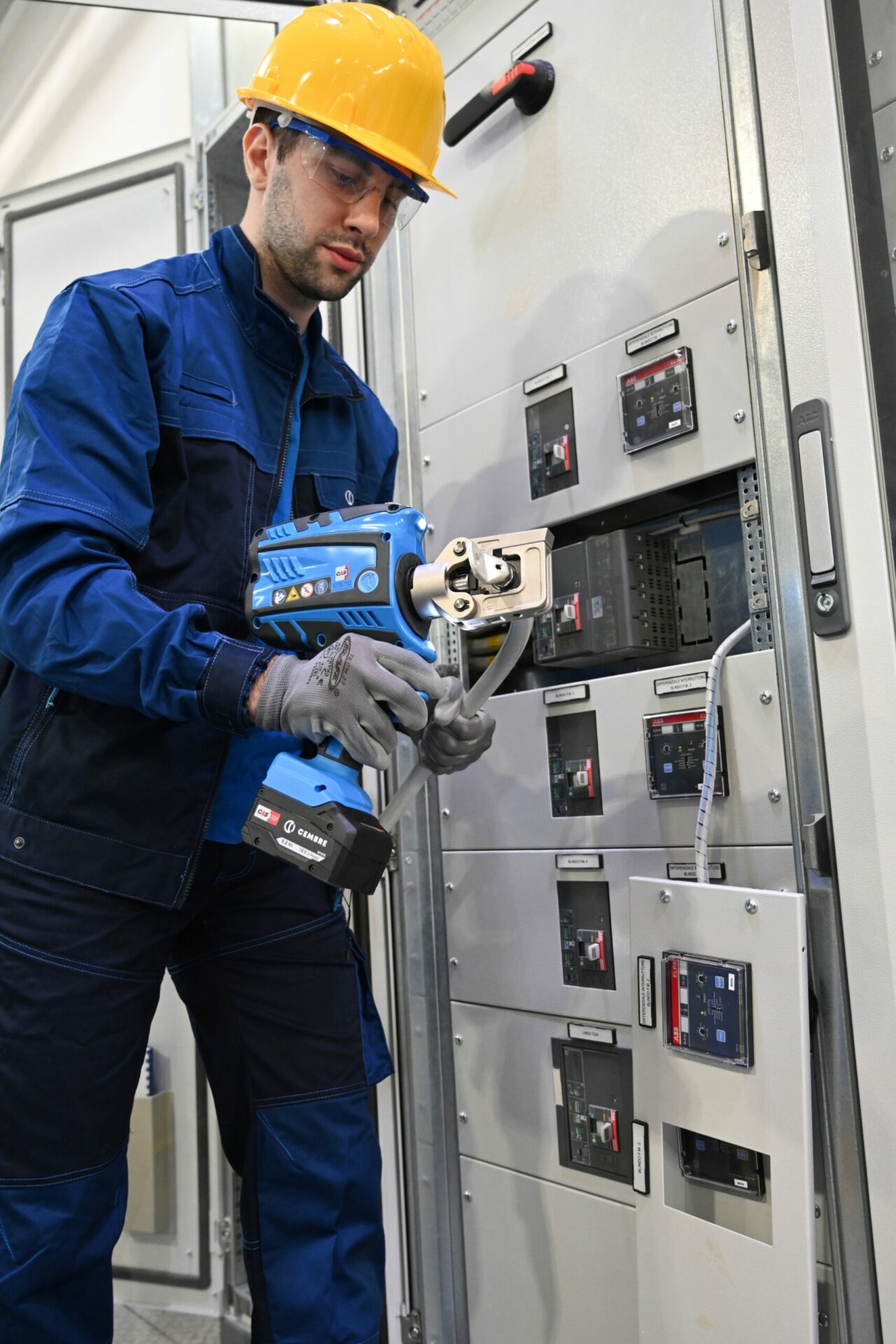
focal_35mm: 29
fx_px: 1083
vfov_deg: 63.7
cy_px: 672
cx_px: 448
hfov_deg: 45.0
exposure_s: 1/125
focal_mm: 29
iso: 2800
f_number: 4
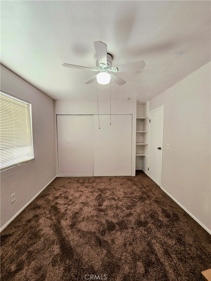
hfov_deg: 89.9
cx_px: 106
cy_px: 140
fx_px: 106
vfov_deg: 106.2
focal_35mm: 13
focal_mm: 2.2
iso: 160
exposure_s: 1/77.5
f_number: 2.2
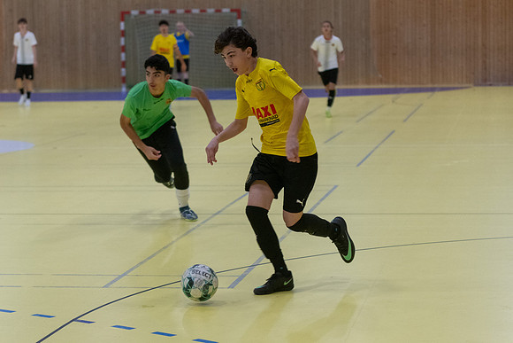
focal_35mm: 105
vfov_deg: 13.0
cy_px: 172
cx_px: 256
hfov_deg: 19.5
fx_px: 1497
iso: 2800
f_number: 3.2
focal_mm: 70
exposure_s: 1/640
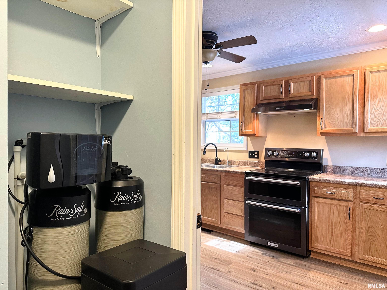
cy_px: 145
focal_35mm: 24
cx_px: 194
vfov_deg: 56.8
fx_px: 268
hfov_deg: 71.6
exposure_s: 1/60
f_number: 1.78
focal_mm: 6.86
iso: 320
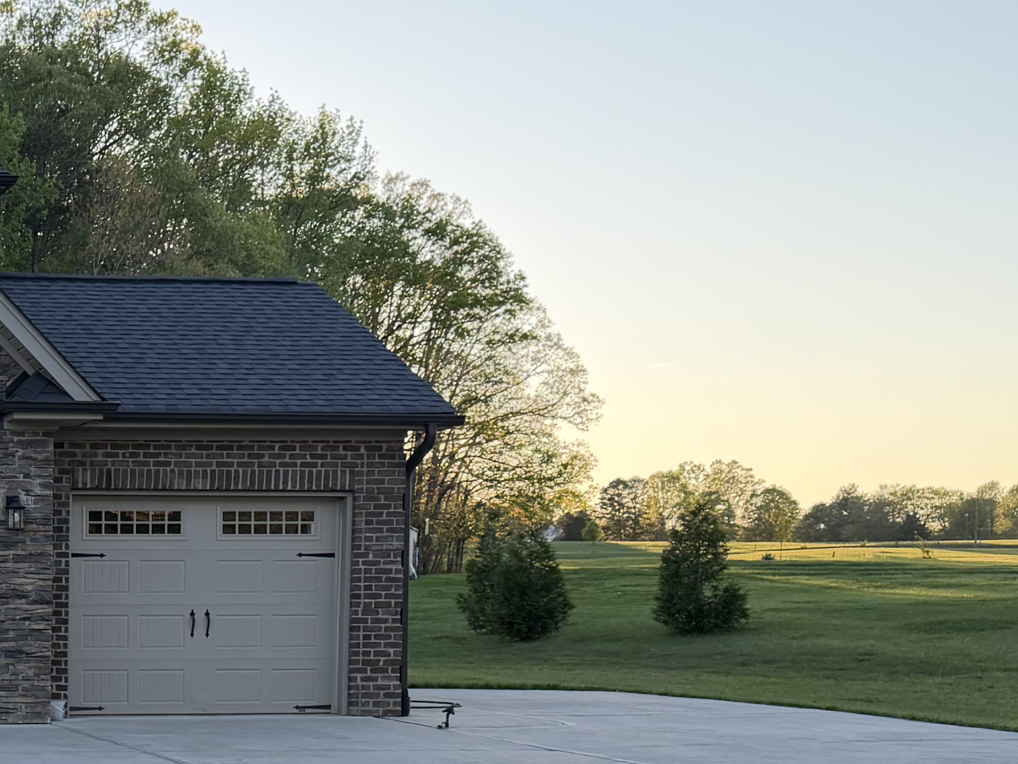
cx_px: -173
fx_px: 1853
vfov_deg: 22.8
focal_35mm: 63
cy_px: 665
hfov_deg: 27.4
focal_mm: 6.76
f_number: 1.78
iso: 100
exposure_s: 1/967
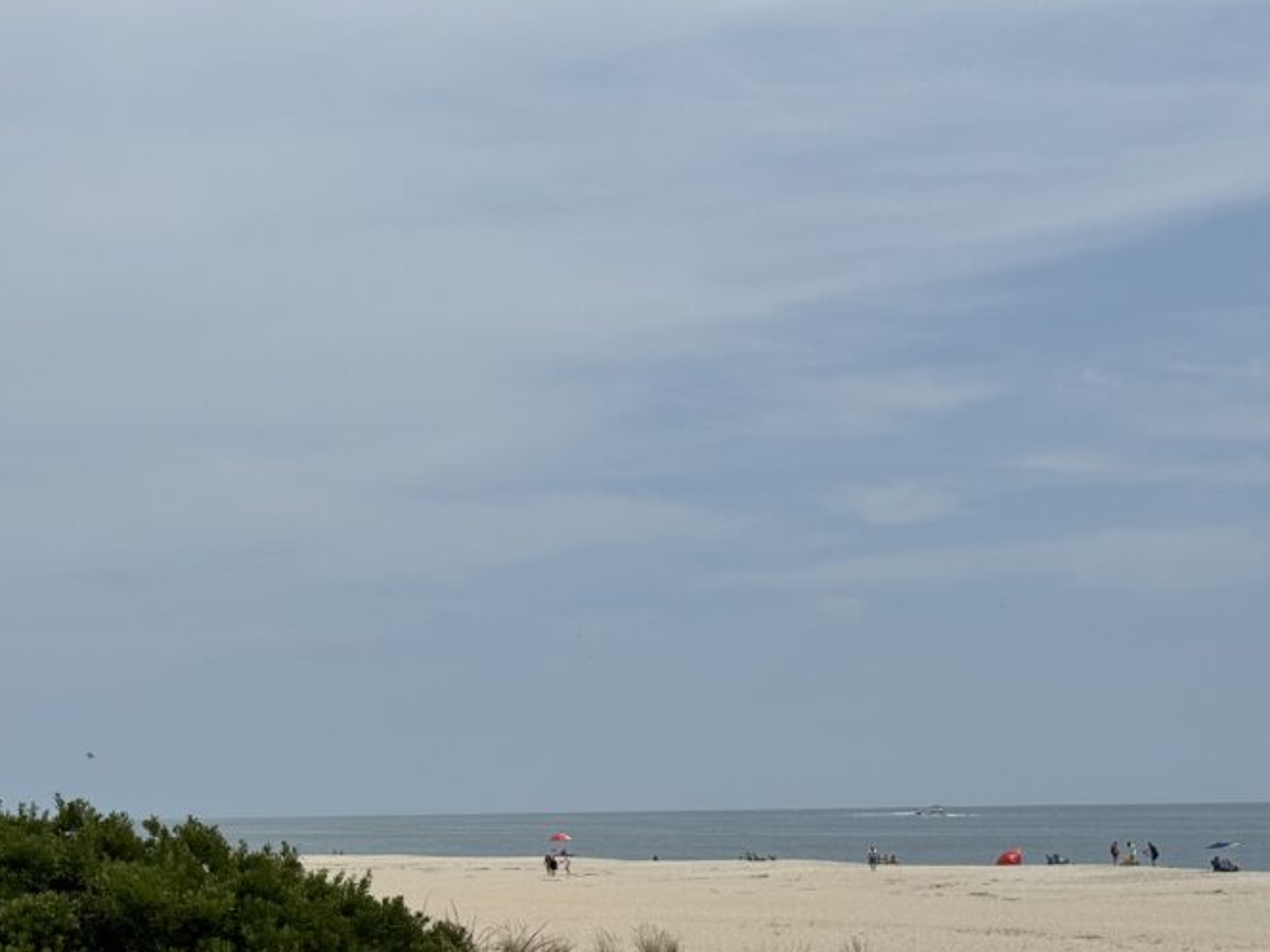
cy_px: 717
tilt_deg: +1.2
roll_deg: +0.7
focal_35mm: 74
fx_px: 2715
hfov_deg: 26.3
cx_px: 480
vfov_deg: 19.8
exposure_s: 1/9009
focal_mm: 6.76
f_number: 1.78
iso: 80
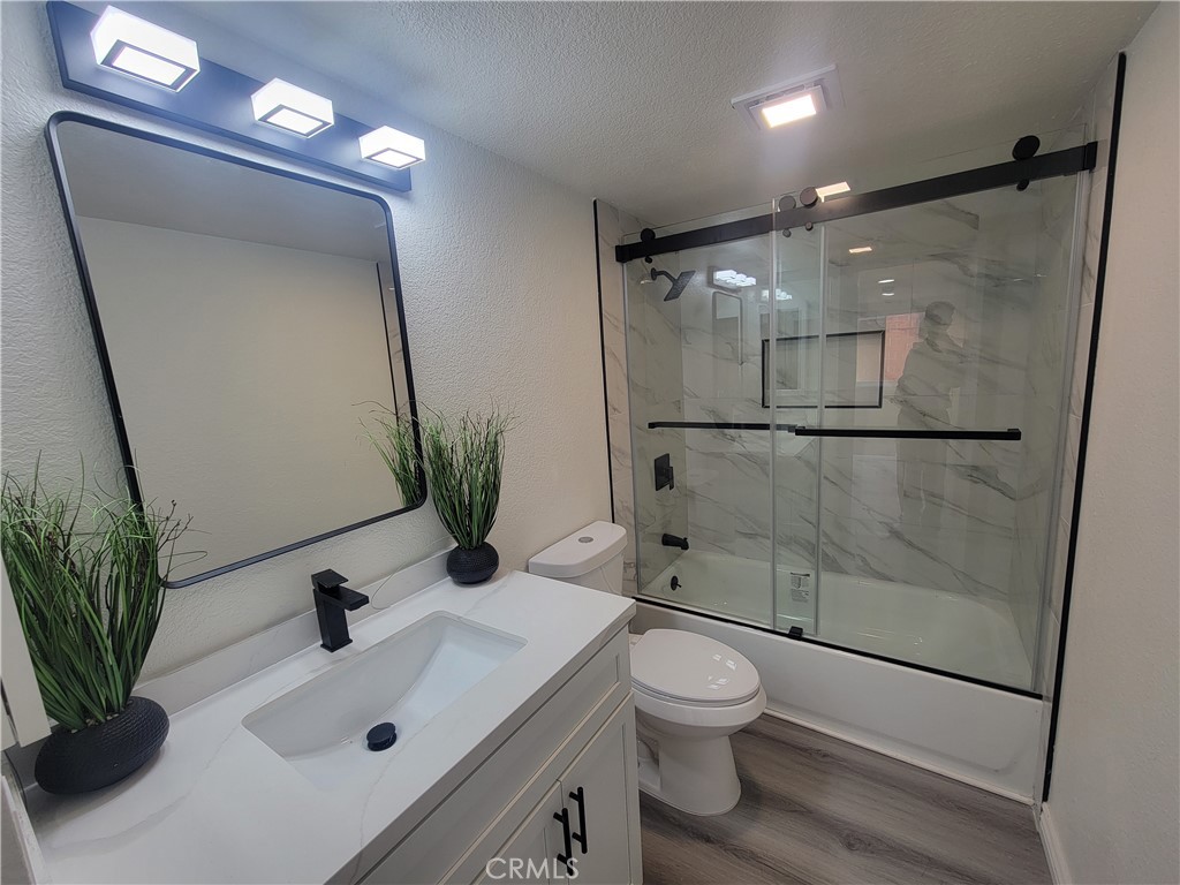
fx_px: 443
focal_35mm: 13
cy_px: 442
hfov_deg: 106.2
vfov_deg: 89.9
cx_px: 590
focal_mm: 2.2
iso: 64
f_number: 2.2
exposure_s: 1/60
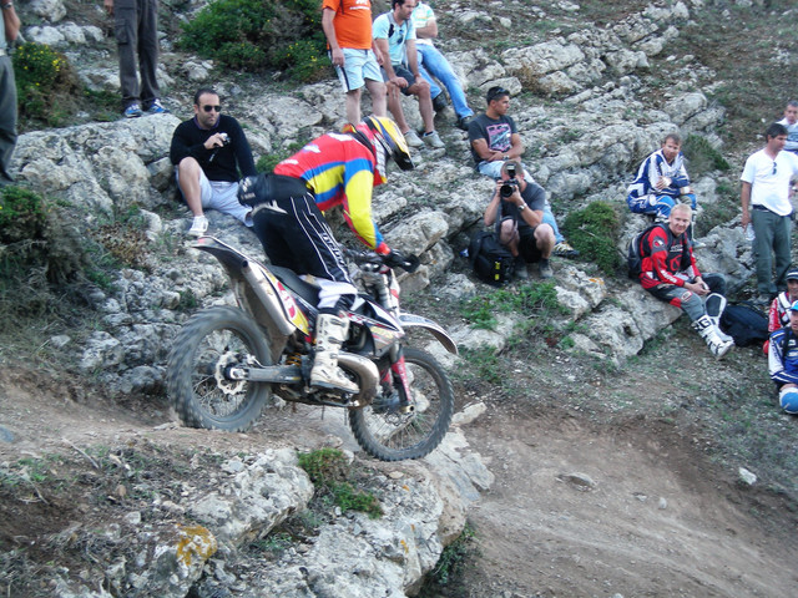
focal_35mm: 61
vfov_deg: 24.0
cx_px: 399
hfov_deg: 31.7
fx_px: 1406
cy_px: 299
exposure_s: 1/54.5
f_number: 3.5
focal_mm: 9.9
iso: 69
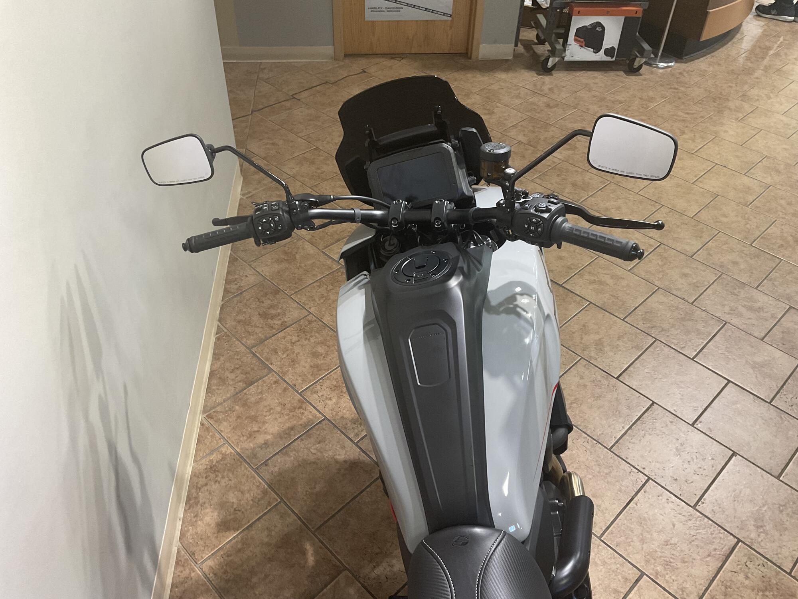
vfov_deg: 48.2
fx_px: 669
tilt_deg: -42.3
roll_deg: -2.0
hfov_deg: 61.7
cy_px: 300
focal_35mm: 29
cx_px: 399
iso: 80
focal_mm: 3
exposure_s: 1/60
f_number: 1.8
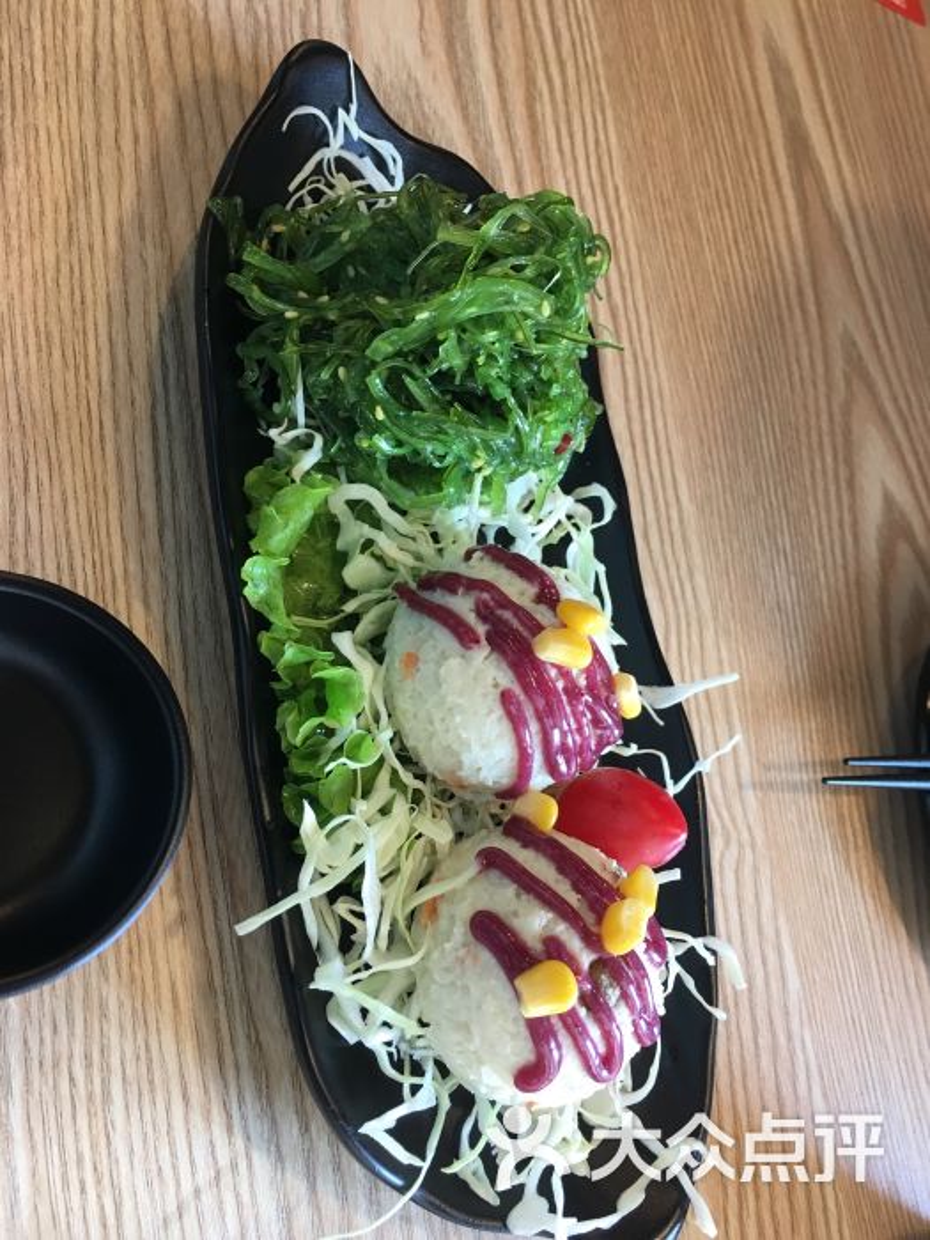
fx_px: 1039
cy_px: 620
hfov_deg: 48.2
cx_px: 465
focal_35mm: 29
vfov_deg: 61.7
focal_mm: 4.15
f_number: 2.2
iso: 40
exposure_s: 1/33
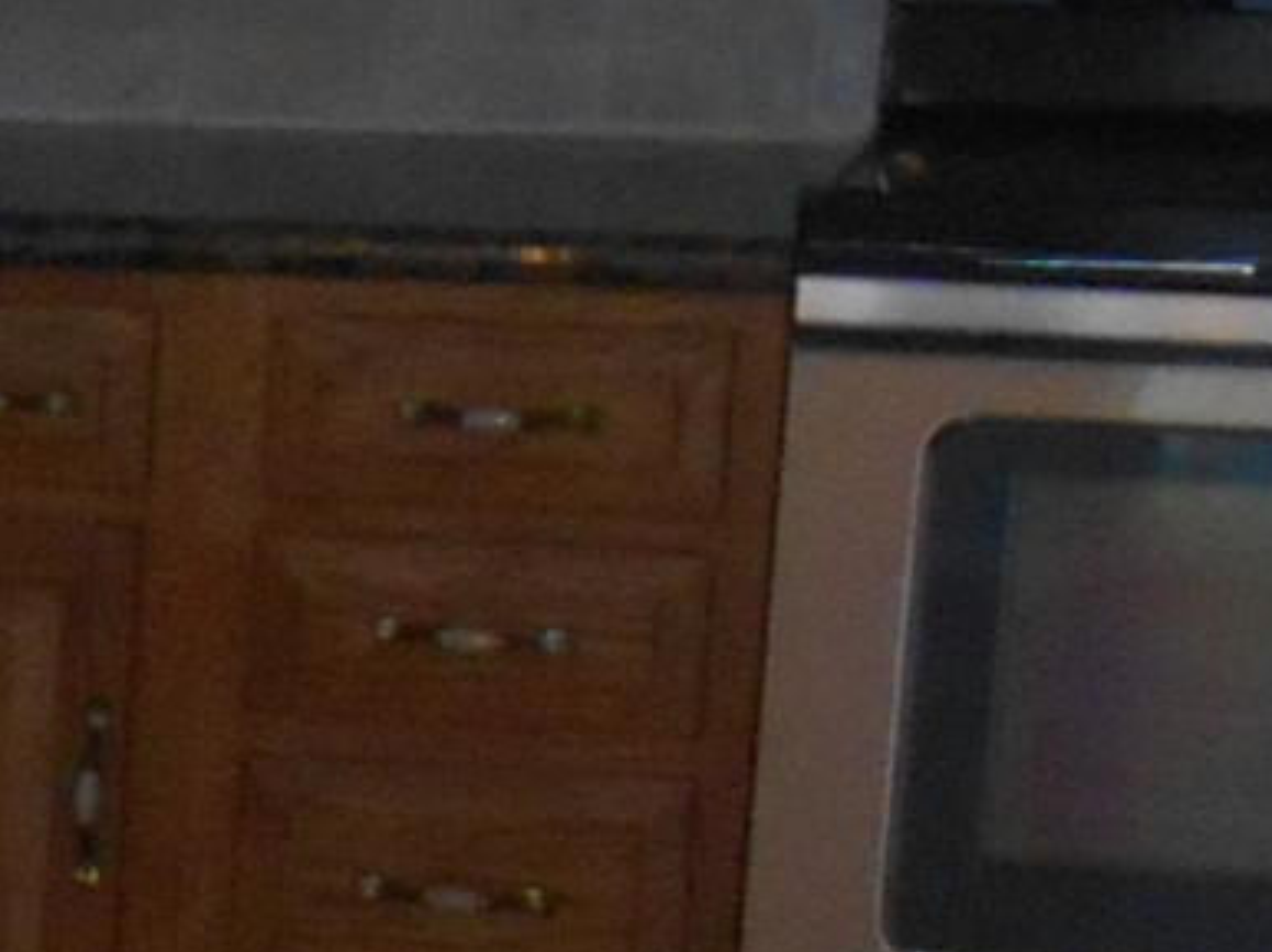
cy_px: 1647
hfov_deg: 7.3
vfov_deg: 6.1
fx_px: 8850
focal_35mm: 241
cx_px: -2603
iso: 280
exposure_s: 1/25
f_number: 3.6
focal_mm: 5.5
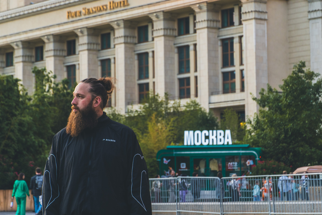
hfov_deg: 17.5
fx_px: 1046
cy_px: 108
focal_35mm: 117
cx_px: 161
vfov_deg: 11.7
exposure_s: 1/250
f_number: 5.6
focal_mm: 78
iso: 1000
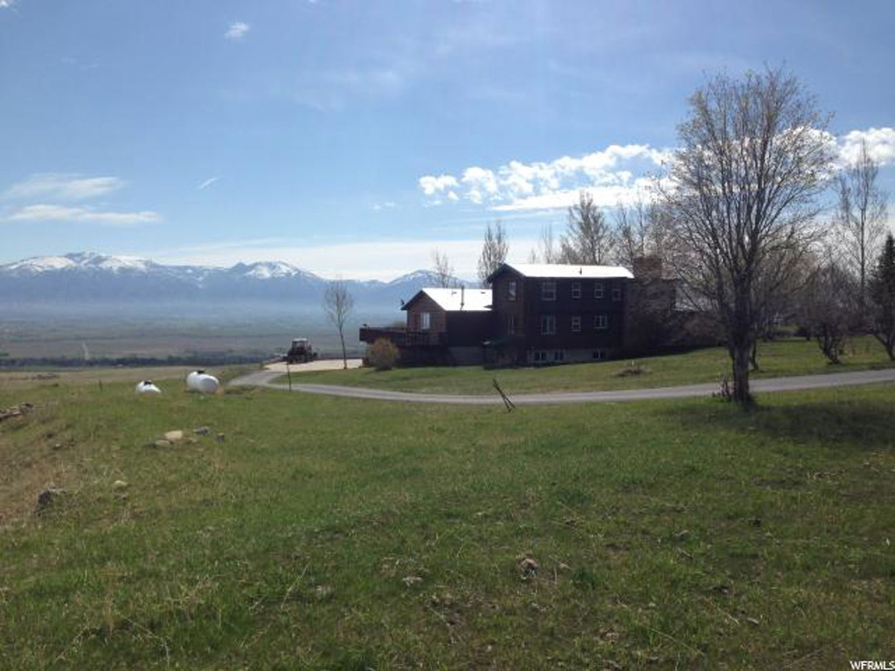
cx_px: 448
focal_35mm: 33
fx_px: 853
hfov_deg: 55.4
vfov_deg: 42.9
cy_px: 336
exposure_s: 1/3623
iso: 50
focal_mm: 4.12
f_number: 2.4
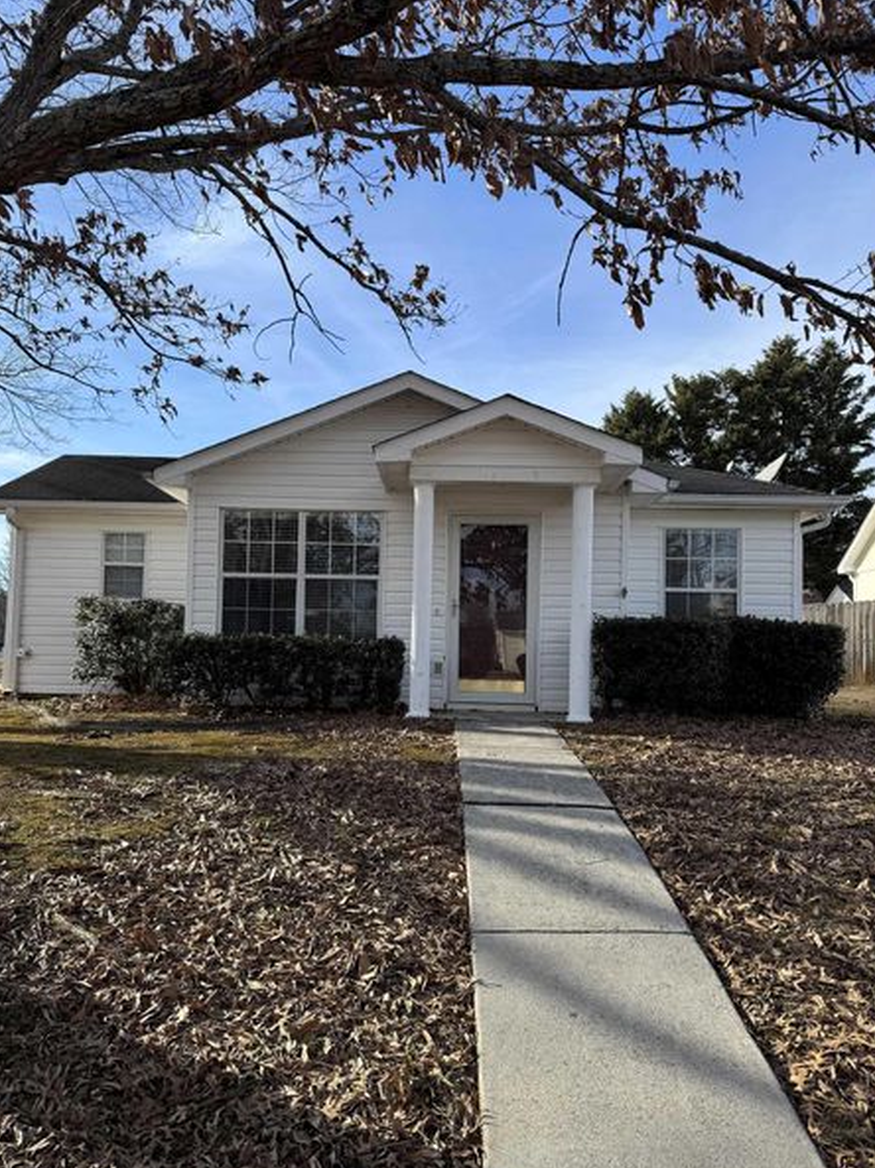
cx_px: 418
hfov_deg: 51.3
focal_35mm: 27
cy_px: 617
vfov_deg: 65.3
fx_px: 911
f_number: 1.78
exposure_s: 1/2710
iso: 80
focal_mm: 6.76
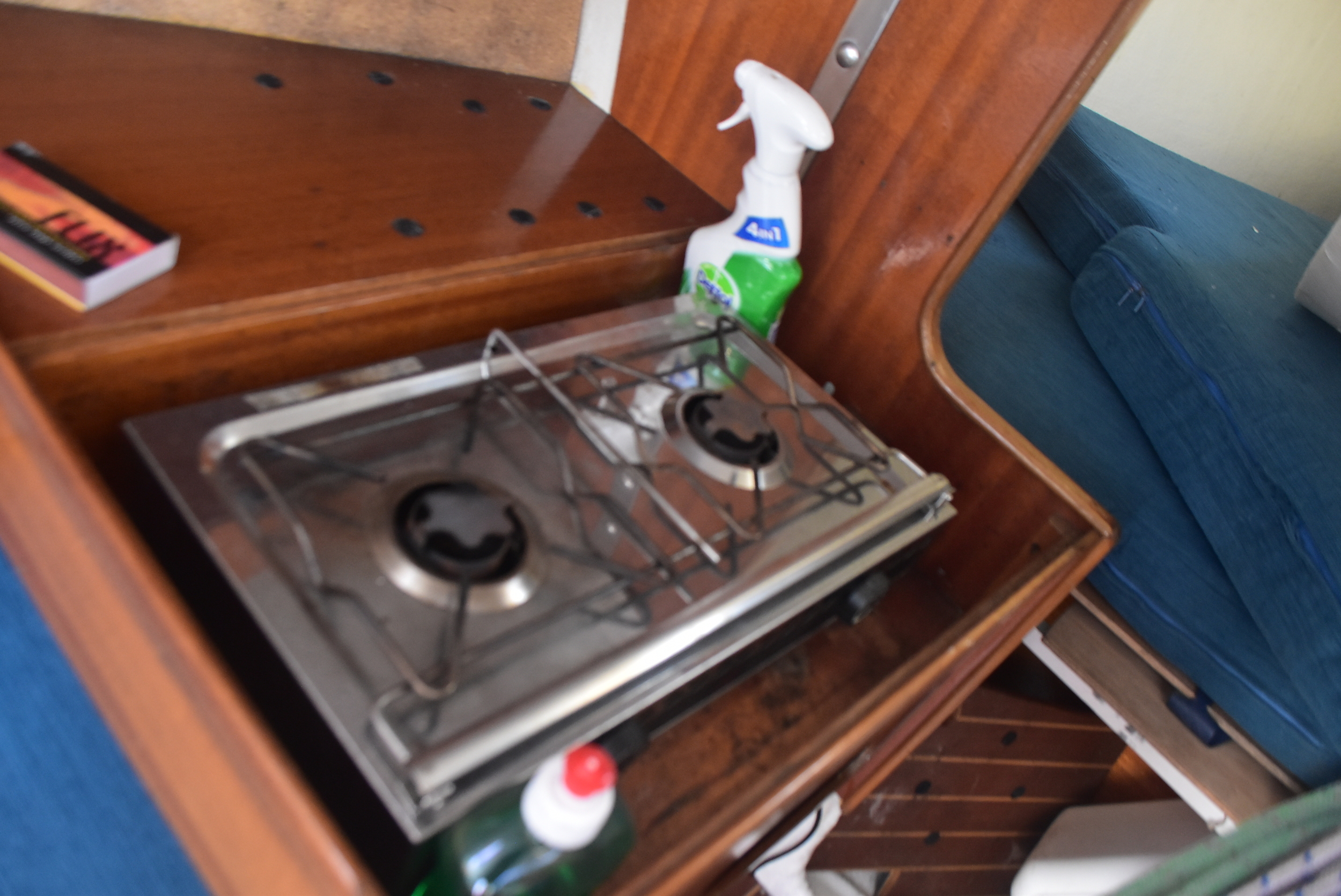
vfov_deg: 48.0
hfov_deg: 67.3
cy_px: 448
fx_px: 1006
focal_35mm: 27
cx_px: 670
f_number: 4.5
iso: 1600
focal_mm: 18
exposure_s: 1/60
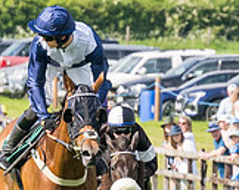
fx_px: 10655
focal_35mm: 1509
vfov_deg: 1.0
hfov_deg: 1.3
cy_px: 153
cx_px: 544
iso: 400
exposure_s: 1/2000
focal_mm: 155
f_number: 5
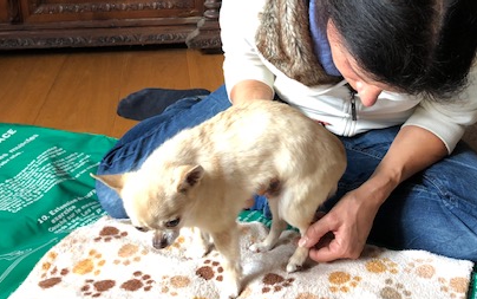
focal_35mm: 47
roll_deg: -0.9
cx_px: 300
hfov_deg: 42.3
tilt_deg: -15.5
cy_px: 47
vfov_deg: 26.8
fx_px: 611
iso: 64
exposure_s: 1/17
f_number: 1.8
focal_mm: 3.99
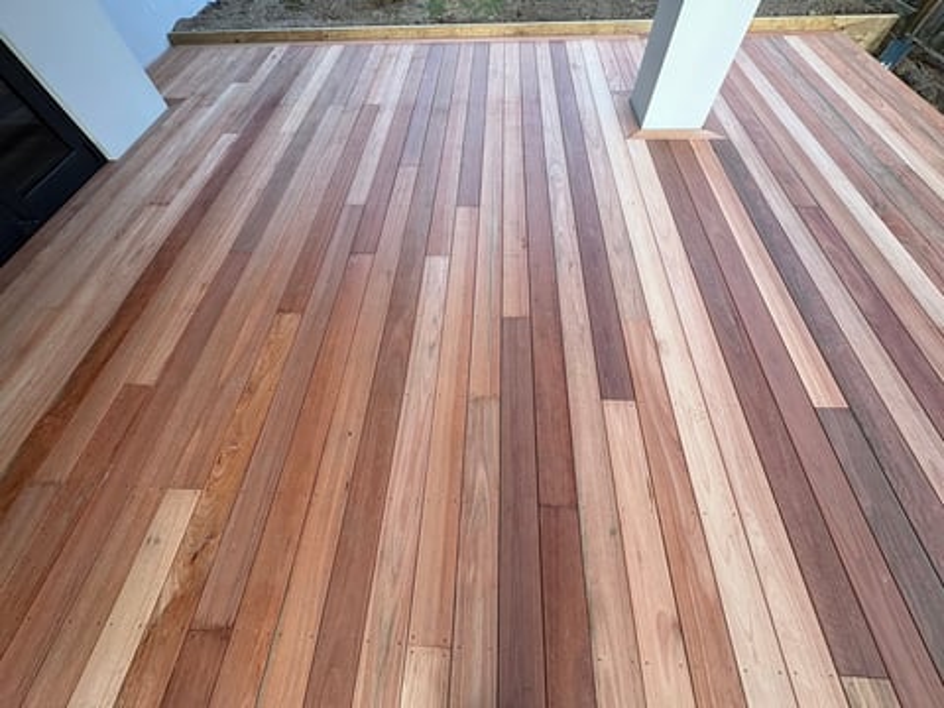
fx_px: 382
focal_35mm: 14
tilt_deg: -57.2
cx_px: 472
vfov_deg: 85.7
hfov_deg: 102.1
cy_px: 354
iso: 50
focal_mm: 2.22
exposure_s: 1/99
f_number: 2.2
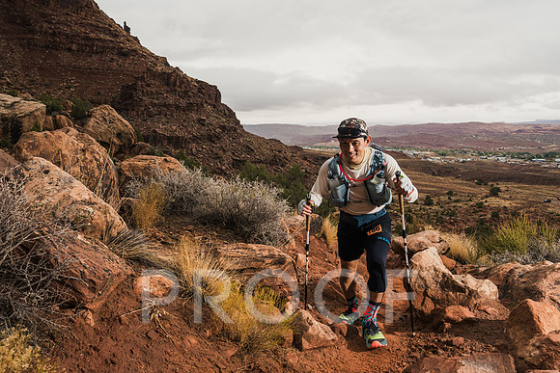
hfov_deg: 72.6
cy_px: 186
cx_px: 280
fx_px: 381
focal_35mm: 25
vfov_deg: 52.2
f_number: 6.3
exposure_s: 1/250
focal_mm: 24
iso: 200
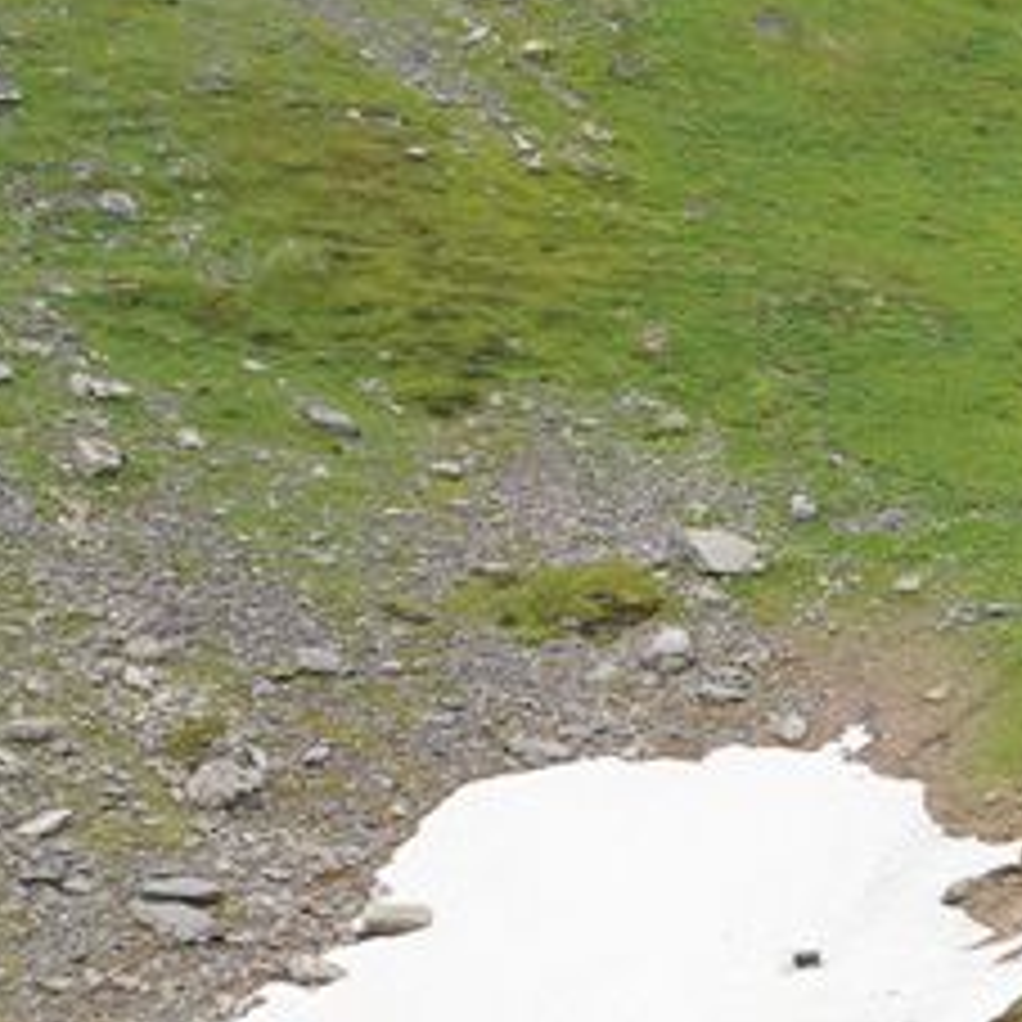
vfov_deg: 9.7
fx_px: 6012
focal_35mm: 180
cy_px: 284
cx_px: 3025
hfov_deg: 8.3
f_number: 6.3
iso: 100
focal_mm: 24
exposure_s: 1/100
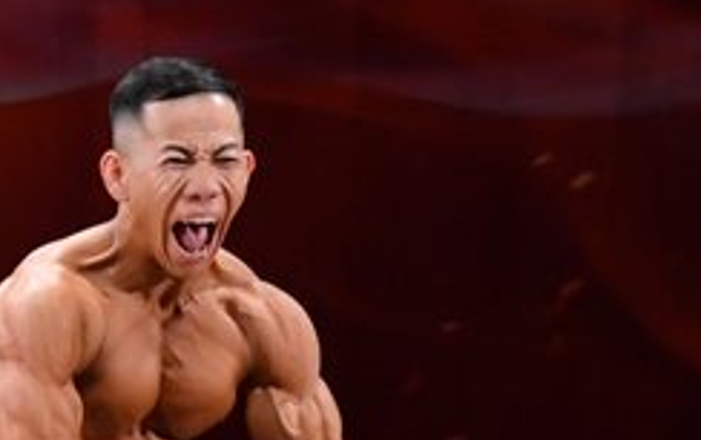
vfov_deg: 1.6
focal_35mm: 824
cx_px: 27
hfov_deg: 2.5
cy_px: 641
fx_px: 15757
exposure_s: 1/400
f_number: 5.6
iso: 4000
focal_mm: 170
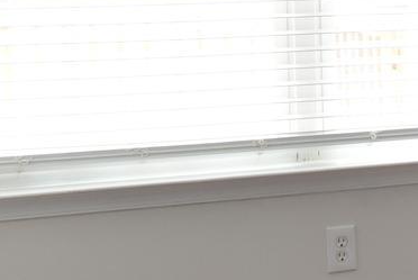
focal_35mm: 132
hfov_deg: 14.0
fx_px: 1534
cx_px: 718
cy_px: -64
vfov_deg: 10.2
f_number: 4
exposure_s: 1/250
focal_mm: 24
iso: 1600
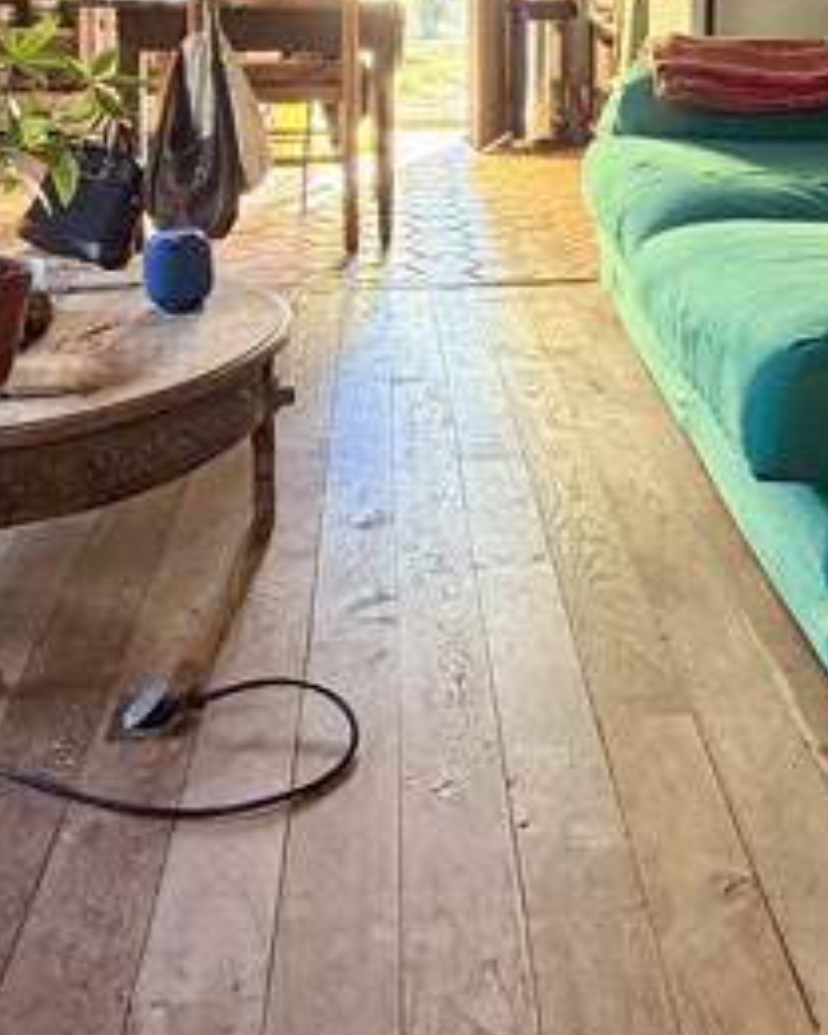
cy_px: 115
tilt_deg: -7.4
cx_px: 565
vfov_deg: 40.7
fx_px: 1287
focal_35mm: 42
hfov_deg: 35.3
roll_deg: -0.7
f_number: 2.2
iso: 320
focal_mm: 2.22
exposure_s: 1/72
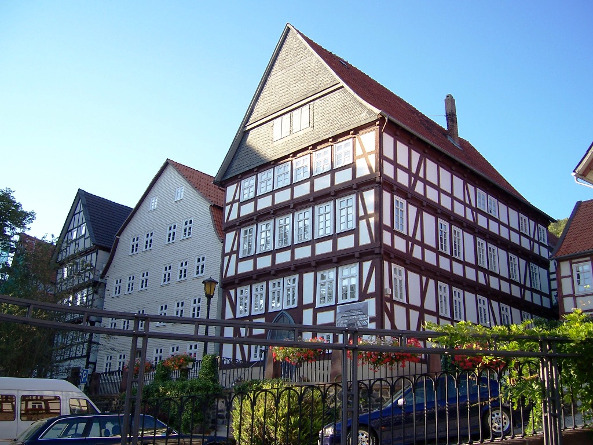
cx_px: 296
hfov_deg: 51.4
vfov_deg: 39.7
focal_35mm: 36
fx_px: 617
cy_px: 222
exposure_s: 1/250
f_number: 3
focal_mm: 6
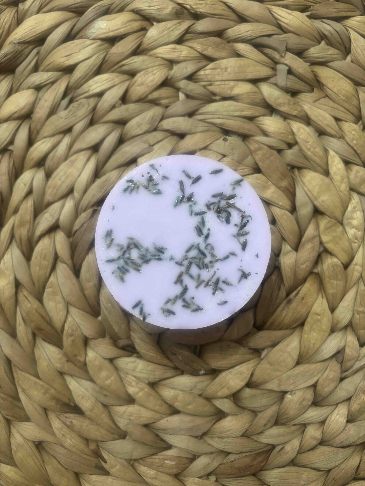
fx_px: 366
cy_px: 243
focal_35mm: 26
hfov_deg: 53.1
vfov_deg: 67.3
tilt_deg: -85.2
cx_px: 182
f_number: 1.6
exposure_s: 1/50
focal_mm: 5.96
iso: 500
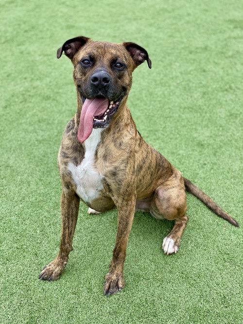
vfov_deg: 36.8
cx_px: 122
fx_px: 487
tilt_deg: -36.5
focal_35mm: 52
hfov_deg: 28.0
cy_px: 162
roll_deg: +0.8
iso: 20
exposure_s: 1/182
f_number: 2
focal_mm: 6
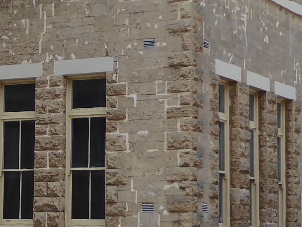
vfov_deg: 10.1
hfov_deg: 13.1
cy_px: 106
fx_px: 1282
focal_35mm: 147
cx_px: -55
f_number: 3.7
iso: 80
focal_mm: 6.3
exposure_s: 1/640
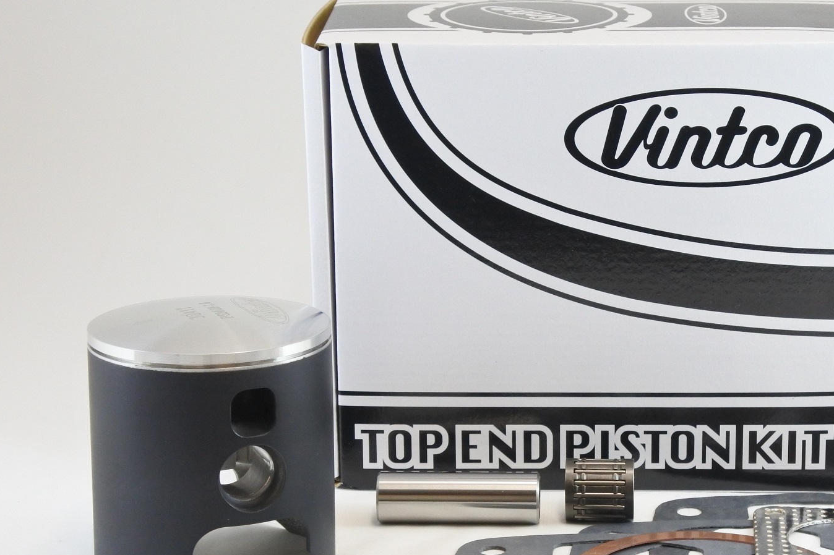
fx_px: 2084
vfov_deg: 15.2
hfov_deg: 22.6
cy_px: 366
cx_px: 529
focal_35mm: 90
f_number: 5
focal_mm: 24
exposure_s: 1/100
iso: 800
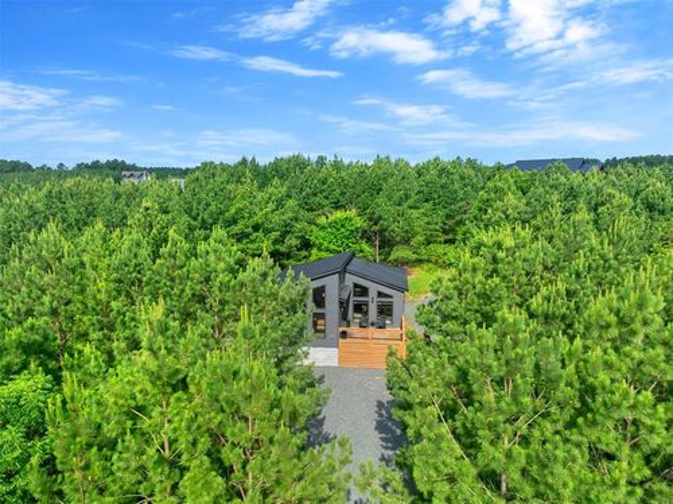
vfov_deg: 56.7
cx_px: 336
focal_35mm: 24
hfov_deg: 71.6
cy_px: 252
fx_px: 466
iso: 100
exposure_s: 1/3200
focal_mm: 12.29
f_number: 2.8
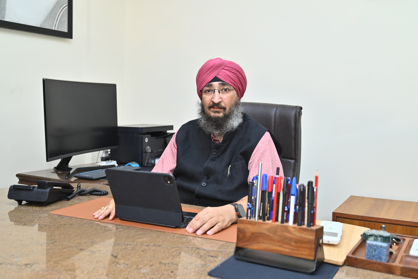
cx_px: 209
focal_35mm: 38
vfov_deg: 35.1
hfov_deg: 50.7
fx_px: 441
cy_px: 140
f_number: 4.5
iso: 640
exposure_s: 1/160
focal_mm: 38
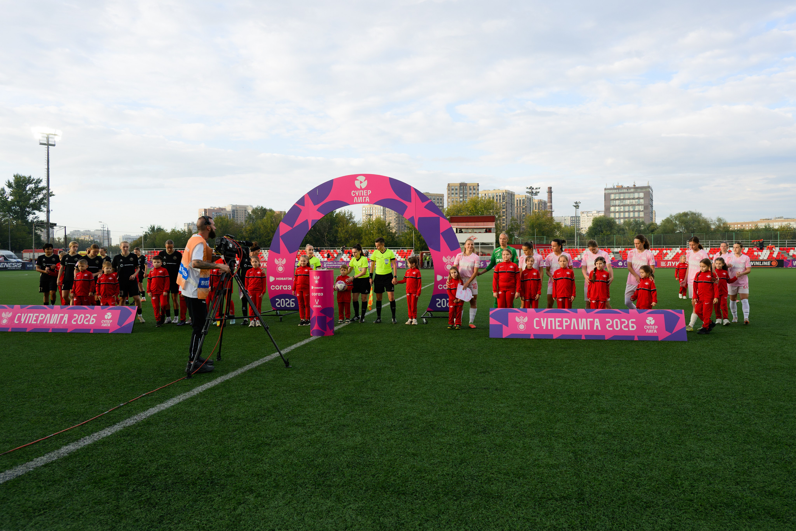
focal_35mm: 25
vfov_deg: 51.2
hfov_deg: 71.3
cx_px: 416
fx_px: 554
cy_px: 266
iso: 1600
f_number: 5.6
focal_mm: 24
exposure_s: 1/2000
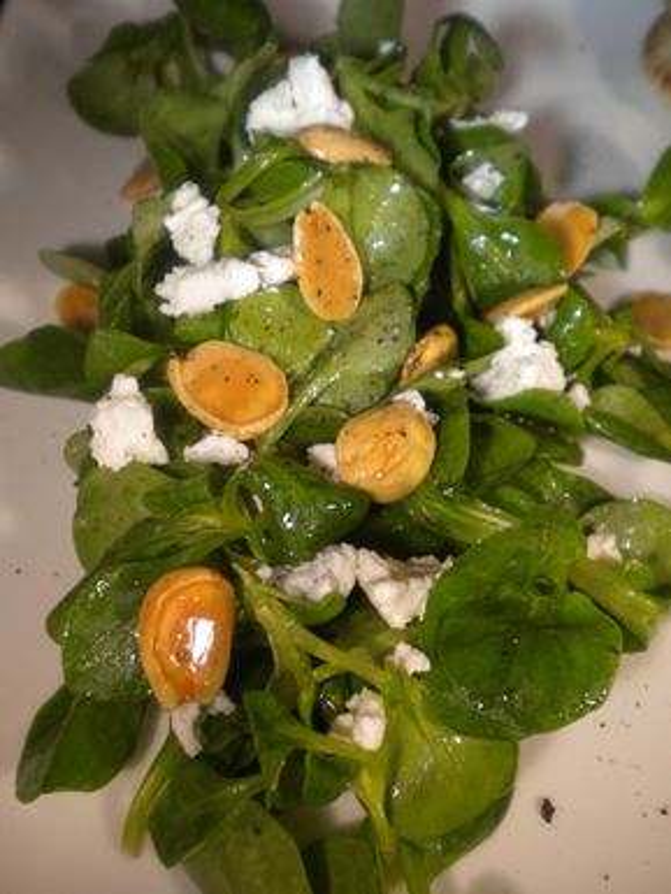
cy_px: 447
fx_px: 904
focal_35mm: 35
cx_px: 336
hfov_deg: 40.7
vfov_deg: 52.6
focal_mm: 6.3
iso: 131
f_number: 3.1
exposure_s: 1/72.6
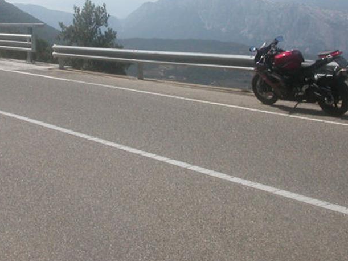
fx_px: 623
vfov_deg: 23.5
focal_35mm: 62
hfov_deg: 31.2
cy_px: 77
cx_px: 157
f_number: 4.5
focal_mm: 5.6
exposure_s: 1/982
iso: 100
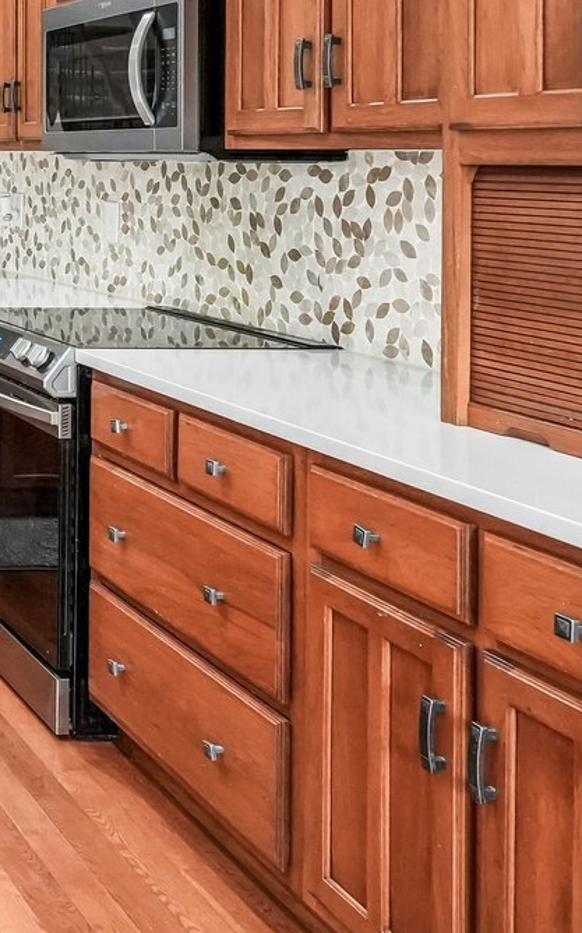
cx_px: -454
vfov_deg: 38.4
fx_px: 1270
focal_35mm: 50
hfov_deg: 19.5
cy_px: 150
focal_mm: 16
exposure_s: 1/30
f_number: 8
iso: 2000
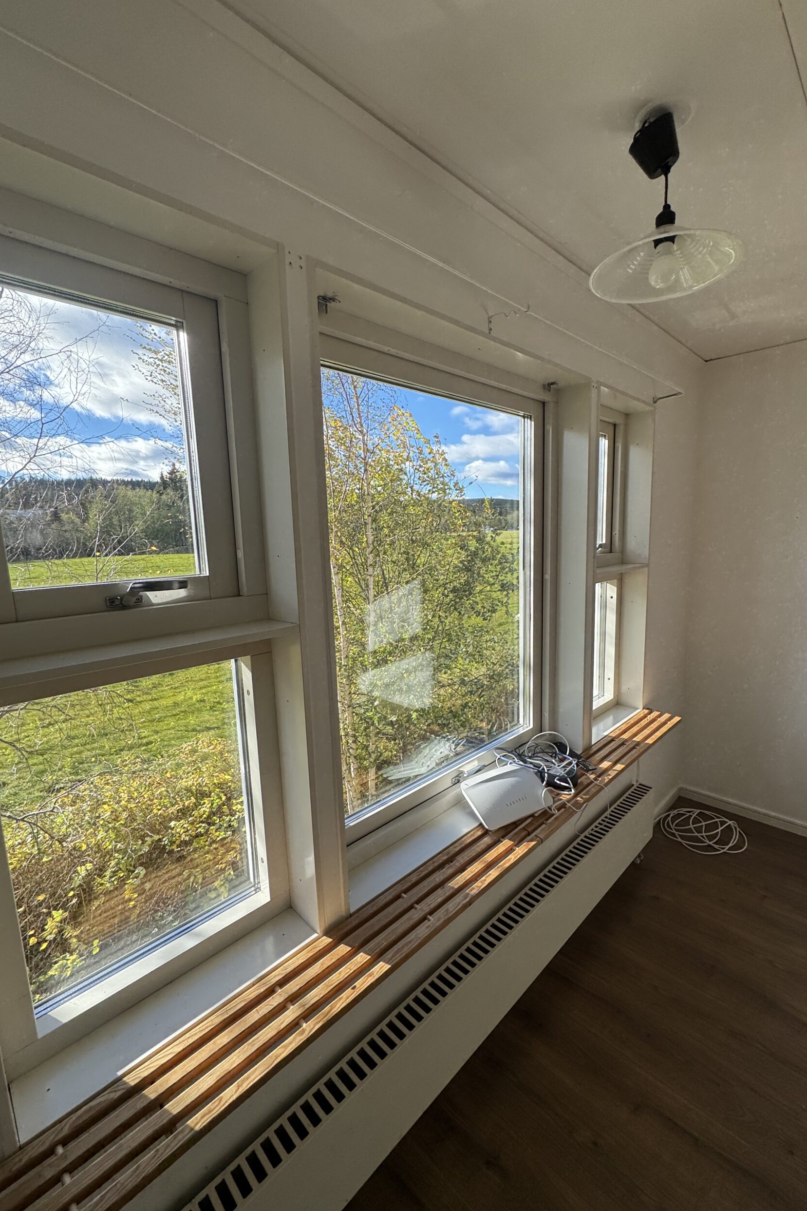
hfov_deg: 77.3
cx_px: 428
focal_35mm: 15
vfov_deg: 100.4
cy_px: 606
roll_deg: +2.7
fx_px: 504
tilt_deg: -6.3
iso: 40
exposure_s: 1/428
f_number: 2.2
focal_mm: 2.22
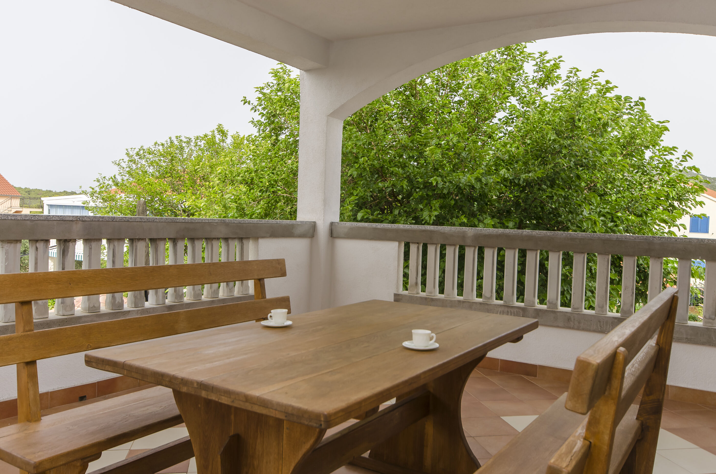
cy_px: 237
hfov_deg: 62.0
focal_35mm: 30
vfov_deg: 43.4
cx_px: 358
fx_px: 595
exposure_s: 1/125
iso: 100
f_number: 7.1
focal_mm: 20
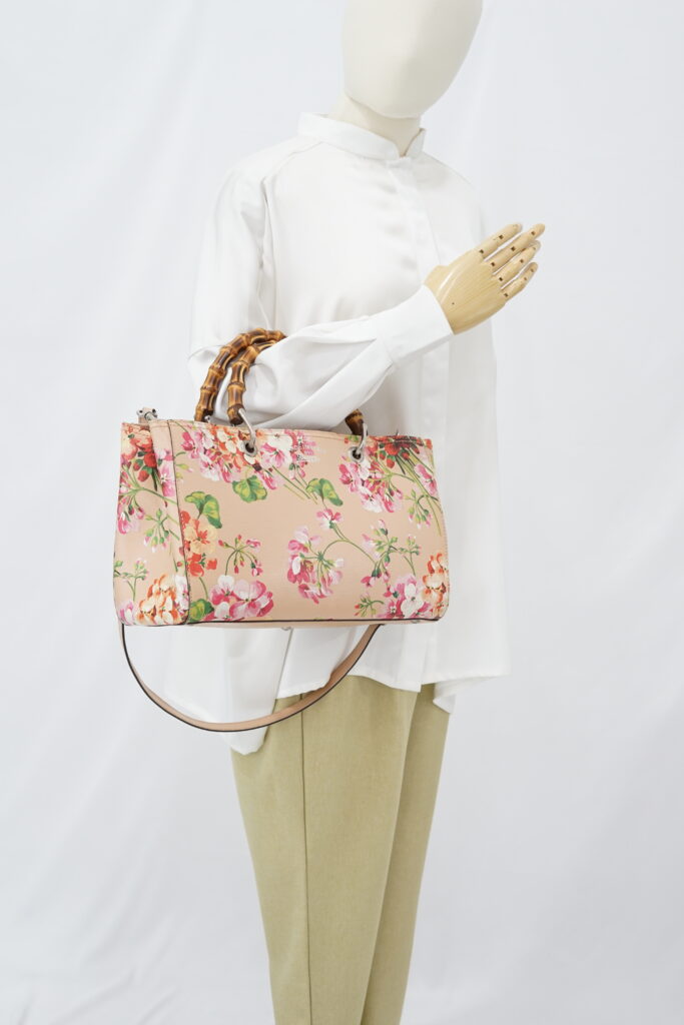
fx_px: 1424
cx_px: 342
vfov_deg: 39.6
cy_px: 512
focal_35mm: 50
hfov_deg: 27.0
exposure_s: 1/8
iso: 640
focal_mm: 50
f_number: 6.3
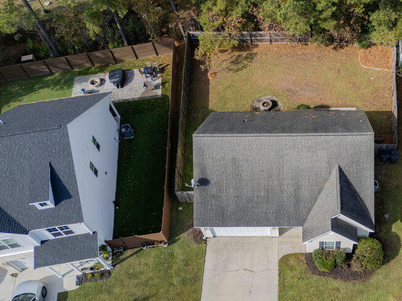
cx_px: 299
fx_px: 429
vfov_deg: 38.4
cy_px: 185
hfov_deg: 48.4
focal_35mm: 37
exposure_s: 1/1250
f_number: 1.7
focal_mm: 6.72
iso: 150
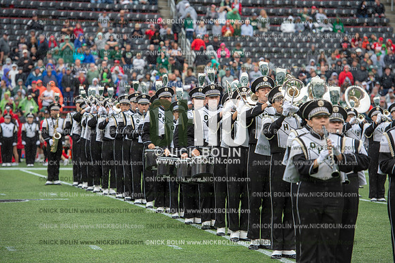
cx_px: 198
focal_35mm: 160
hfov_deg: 12.8
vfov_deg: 8.6
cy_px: 132
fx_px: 1754
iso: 400
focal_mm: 160
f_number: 4
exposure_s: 1/500
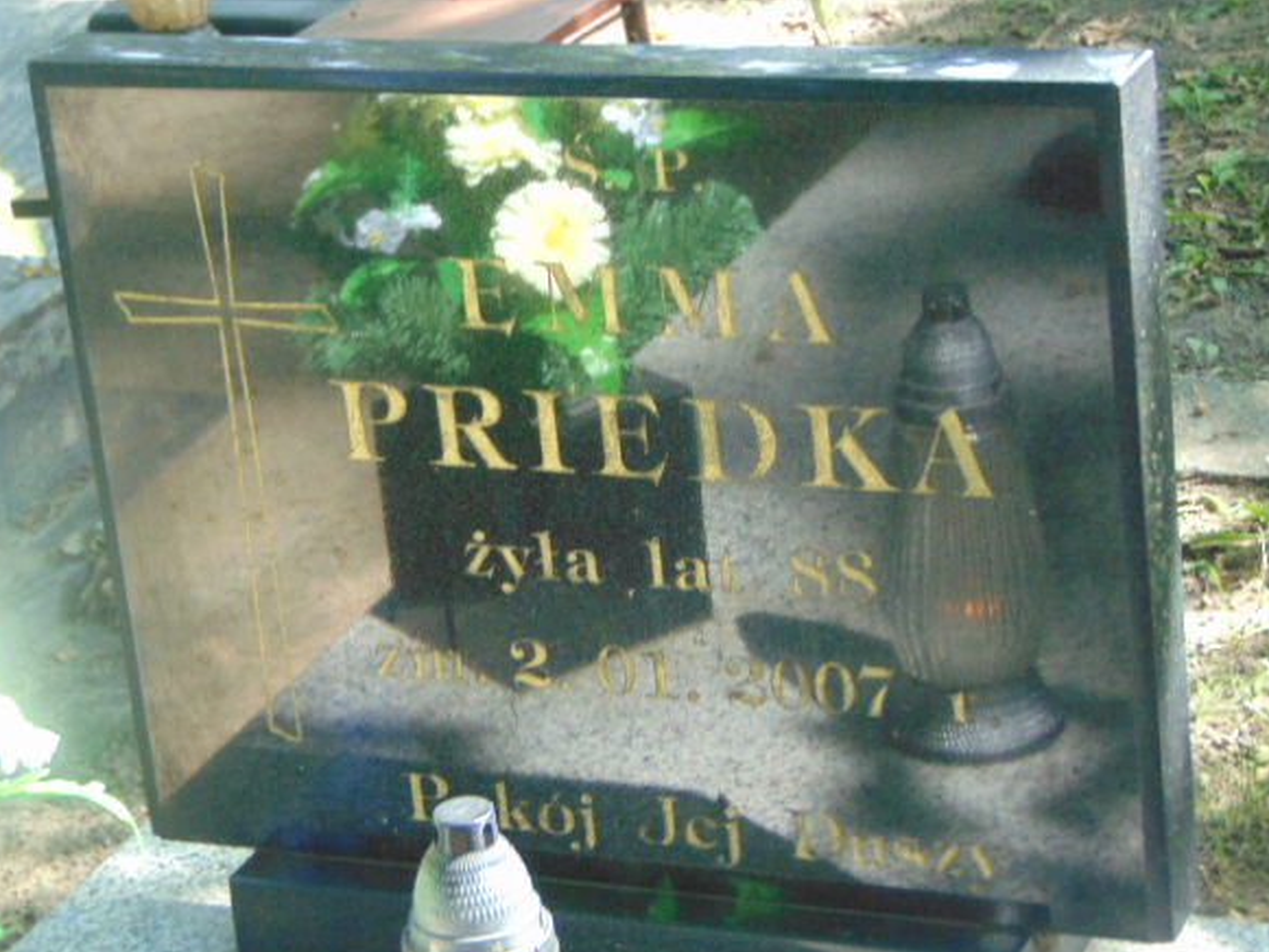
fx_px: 4363
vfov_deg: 12.5
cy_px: 522
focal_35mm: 119
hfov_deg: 16.5
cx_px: 574
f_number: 3.9
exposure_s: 1/80
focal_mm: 19.4
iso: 320
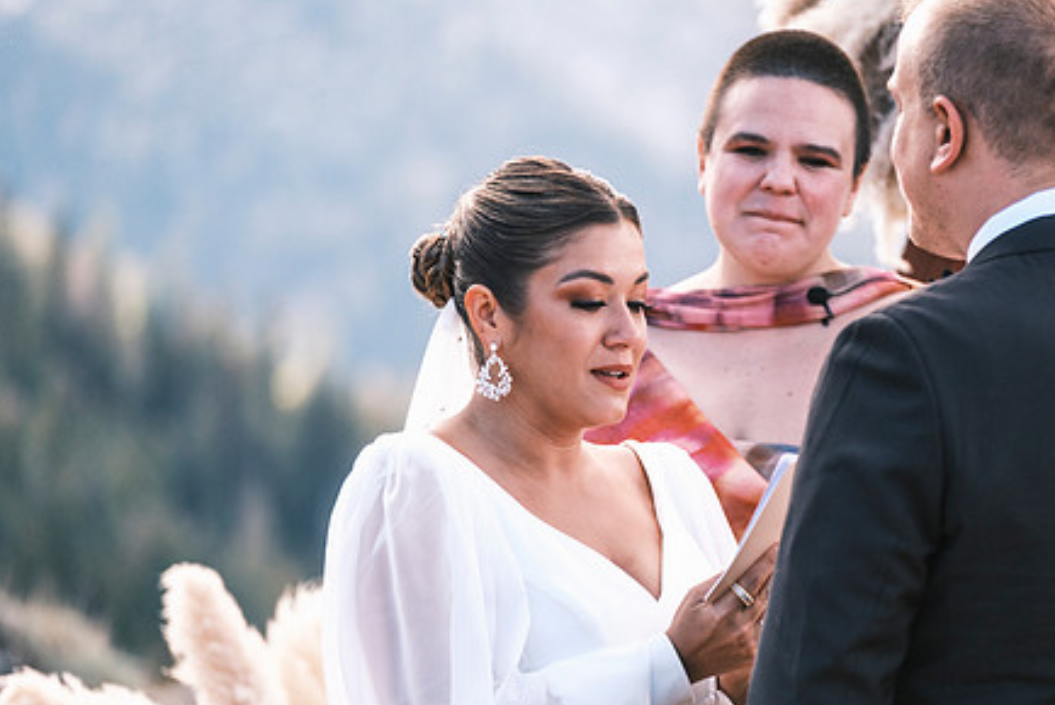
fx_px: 7917
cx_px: 690
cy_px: 402
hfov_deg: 7.6
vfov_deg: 5.1
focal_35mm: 270
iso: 400
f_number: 2.8
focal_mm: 134.4
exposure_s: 1/950
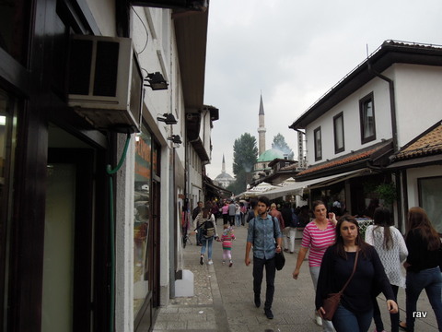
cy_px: 166
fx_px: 306
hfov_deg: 71.6
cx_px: 221
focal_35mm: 24
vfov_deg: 56.8
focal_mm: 4.3
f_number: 2.8
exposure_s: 1/200
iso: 160
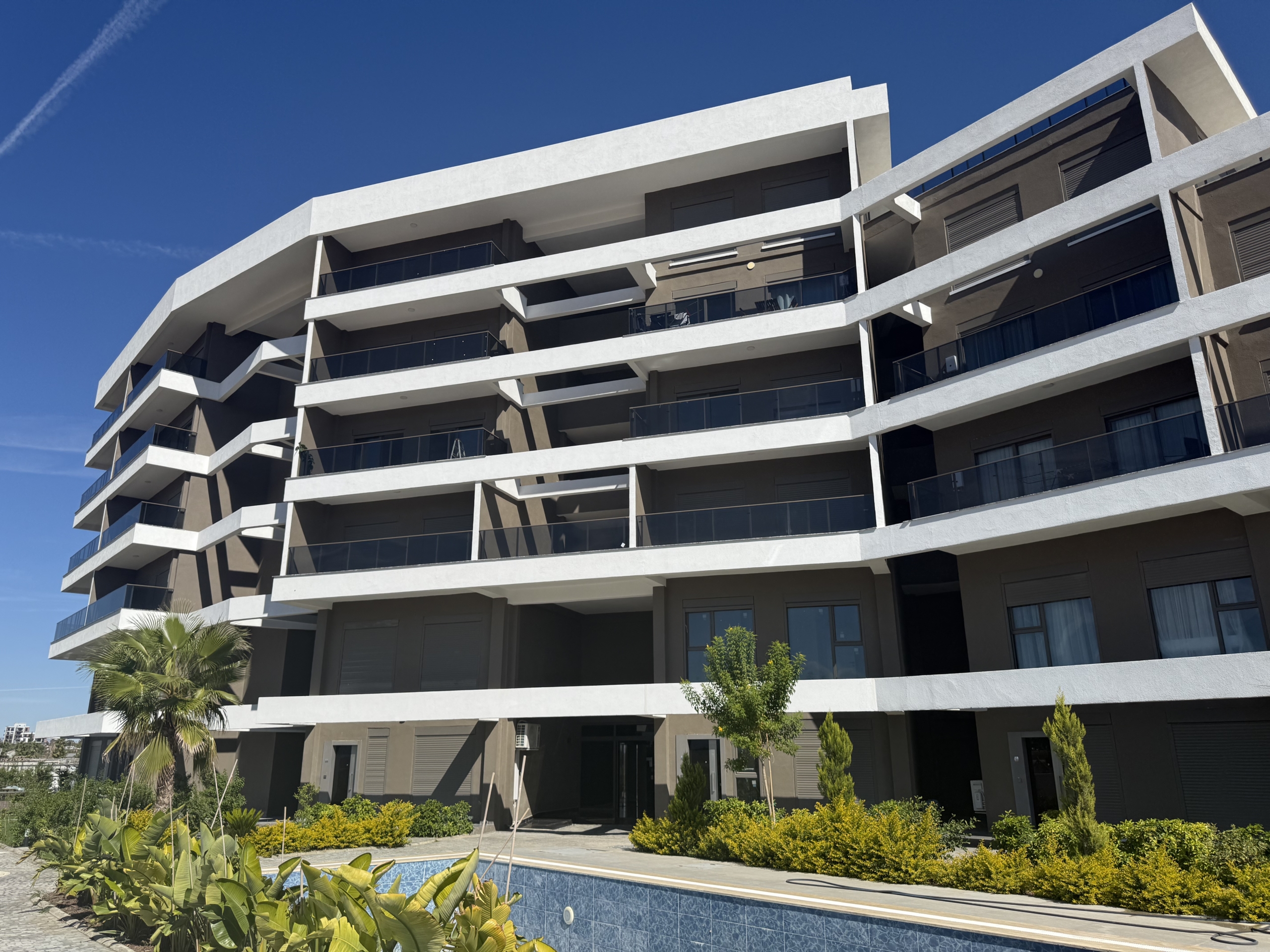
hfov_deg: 71.6
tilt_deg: +18.9
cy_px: 476
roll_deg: +0.1
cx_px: 635
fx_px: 881
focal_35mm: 24
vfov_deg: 56.8
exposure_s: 1/7353
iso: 80
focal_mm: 6.76
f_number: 1.78
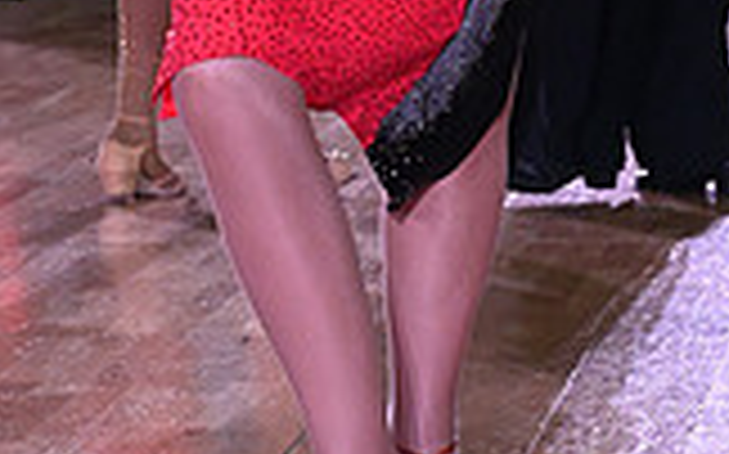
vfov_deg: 4.9
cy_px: -234
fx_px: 5222
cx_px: 106
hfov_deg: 8.0
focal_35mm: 263
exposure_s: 1/320
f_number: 8
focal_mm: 72
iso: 5000
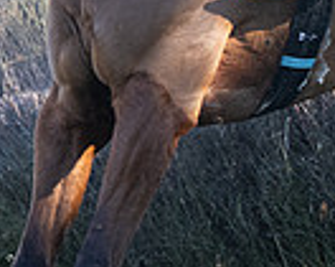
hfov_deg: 4.3
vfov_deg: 3.4
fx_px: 4491
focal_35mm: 454
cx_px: 321
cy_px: 91
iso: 800
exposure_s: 1/1250
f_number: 2.8
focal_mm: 70
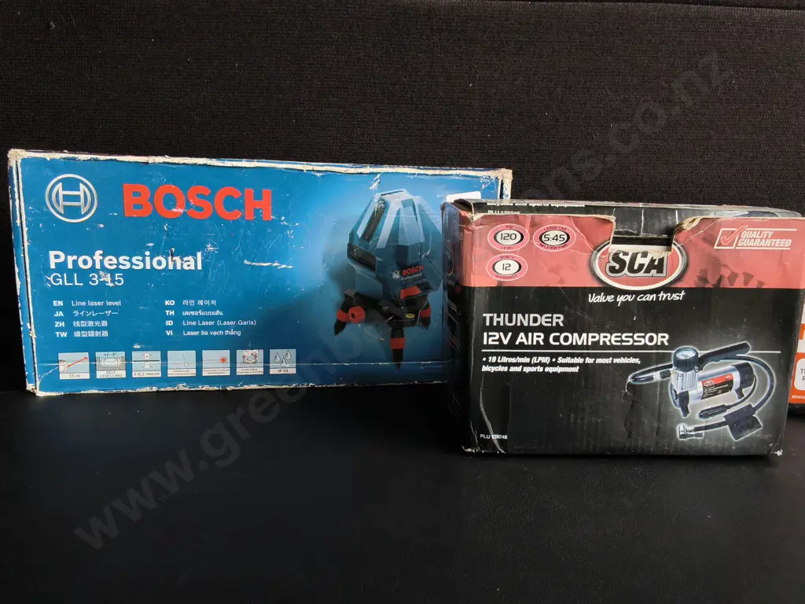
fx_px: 628
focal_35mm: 27
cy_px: 302
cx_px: 402
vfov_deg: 51.4
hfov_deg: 65.3
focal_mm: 2.87
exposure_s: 1/100
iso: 50
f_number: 2
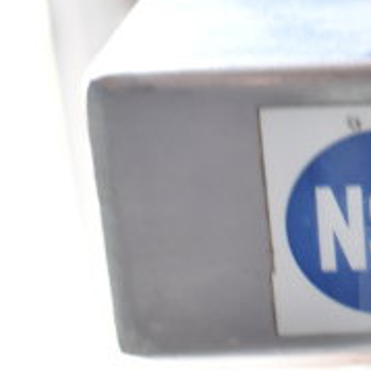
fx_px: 1261
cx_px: 591
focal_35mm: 104
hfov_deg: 15.2
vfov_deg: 16.7
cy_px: 161
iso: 900
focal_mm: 24
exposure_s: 1/40
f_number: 4
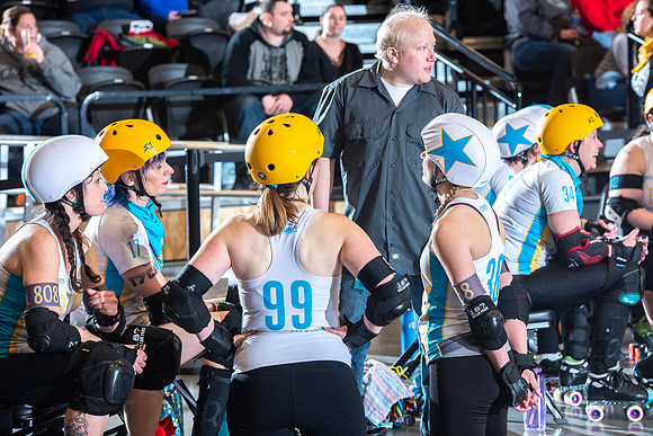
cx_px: 326
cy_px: 218
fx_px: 2358
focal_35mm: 130
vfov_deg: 10.6
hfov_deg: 15.8
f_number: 5.6
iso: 500
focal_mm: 130
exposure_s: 1/160
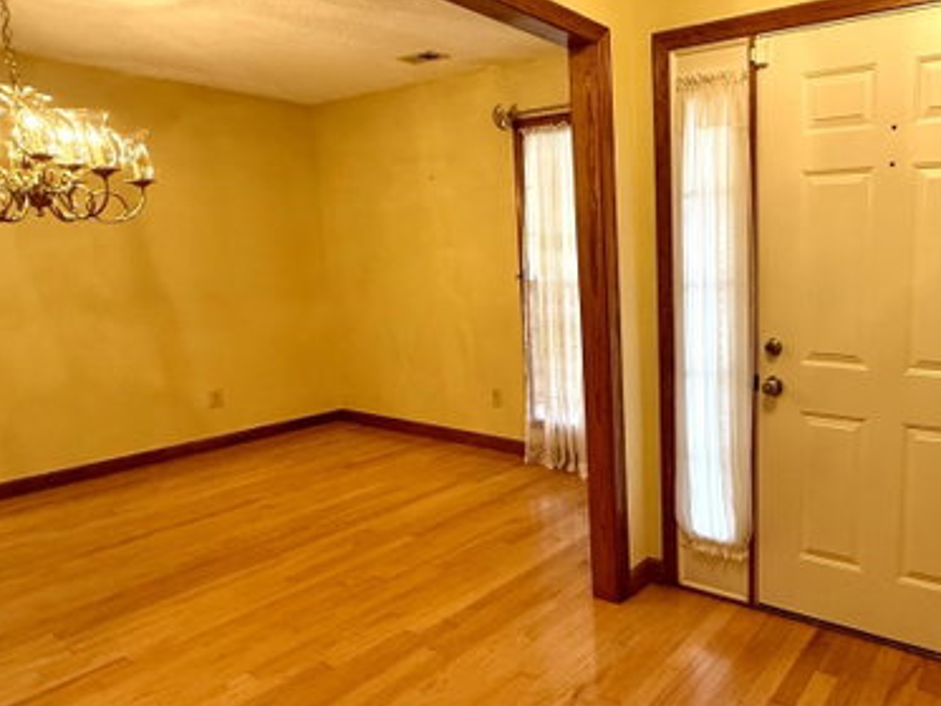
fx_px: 653
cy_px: 348
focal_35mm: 24
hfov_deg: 66.6
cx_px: 718
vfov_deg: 56.8
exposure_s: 1/120
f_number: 2.2
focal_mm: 2.22
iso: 250
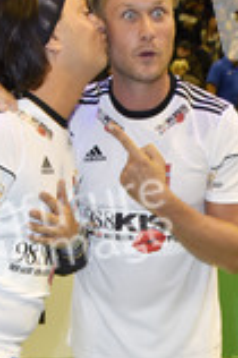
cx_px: 122
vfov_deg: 24.1
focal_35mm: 81
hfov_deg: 16.8
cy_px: 347
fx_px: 805
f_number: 6.3
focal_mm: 32
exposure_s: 1/100
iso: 1000
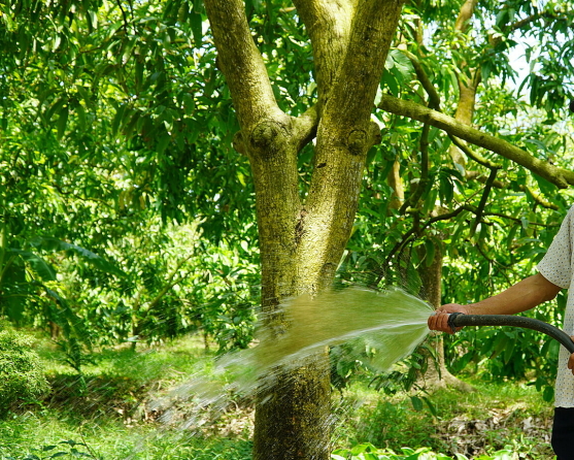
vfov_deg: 24.0
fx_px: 1080
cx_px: 348
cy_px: 227
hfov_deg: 29.7
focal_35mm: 64
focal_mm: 37
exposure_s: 1/100
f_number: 5
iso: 100
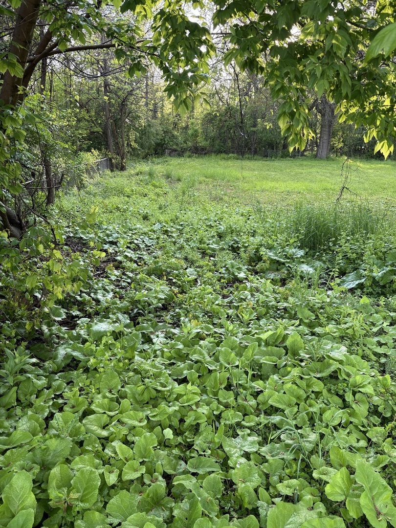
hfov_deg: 53.1
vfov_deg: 67.3
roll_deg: +0.9
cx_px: 198
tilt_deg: -15.6
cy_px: 264
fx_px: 397
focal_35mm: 26
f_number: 1.6
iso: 50
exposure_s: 1/124
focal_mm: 5.96
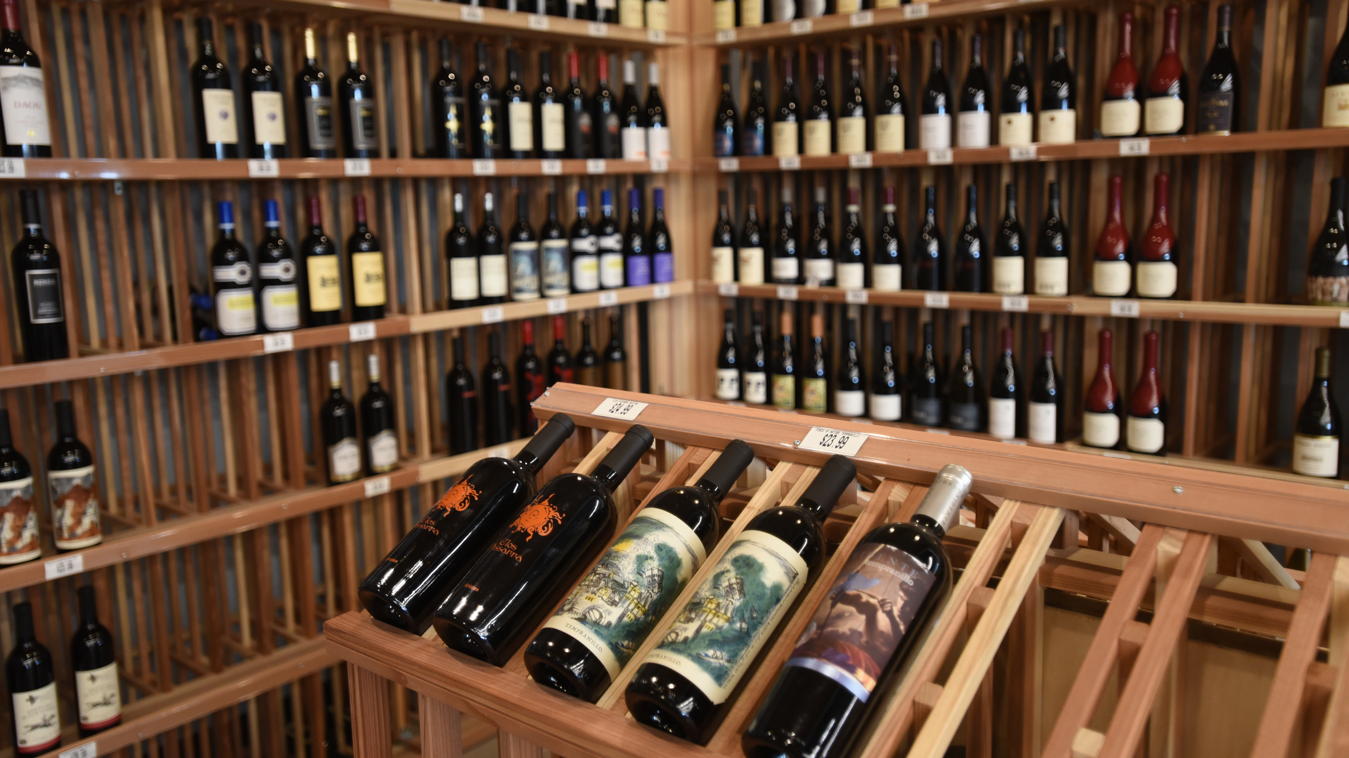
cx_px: 678
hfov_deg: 61.0
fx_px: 1145
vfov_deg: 36.7
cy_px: 356
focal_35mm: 32
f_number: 2.8
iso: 1600
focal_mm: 30
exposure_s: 1/200
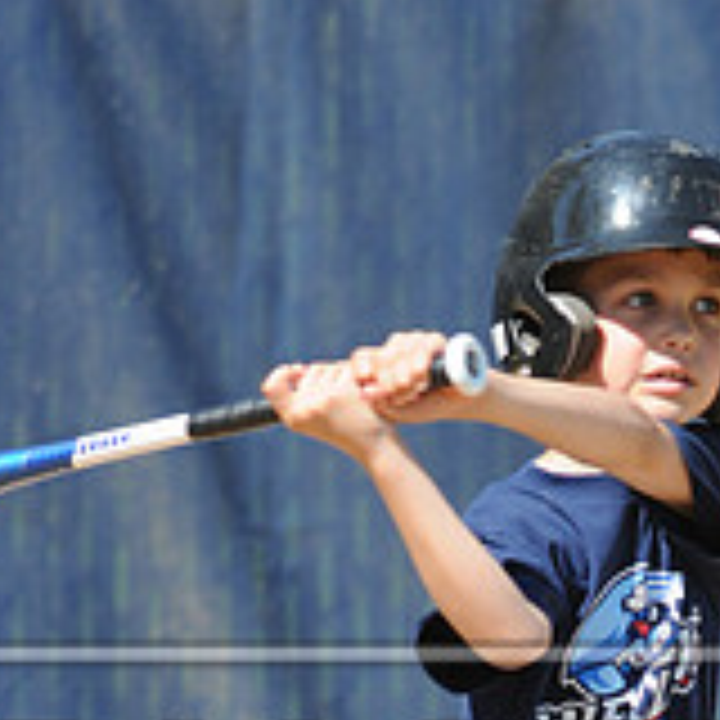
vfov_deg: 1.3
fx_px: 32615
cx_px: 619
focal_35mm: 1386
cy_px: 855
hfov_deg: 1.3
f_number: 4
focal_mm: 300
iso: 200
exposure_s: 1/1000
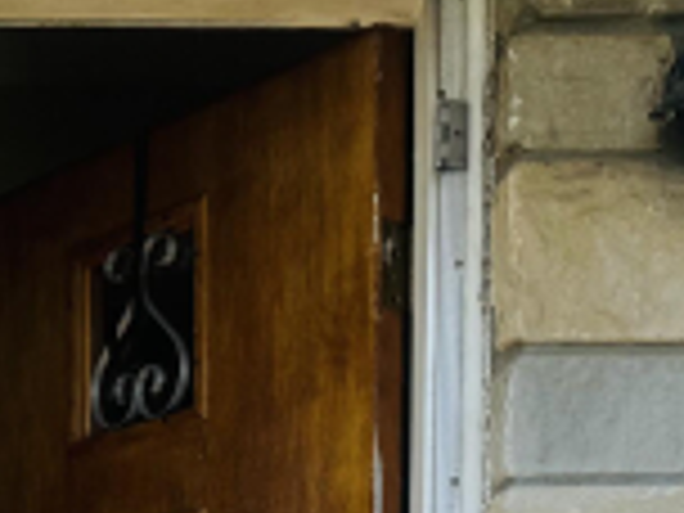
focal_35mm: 105
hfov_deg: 18.3
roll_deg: +0.2
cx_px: 38
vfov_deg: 12.8
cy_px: 932
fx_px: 2075
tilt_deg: -0.6
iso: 80
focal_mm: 6.76
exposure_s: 1/4950
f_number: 1.78
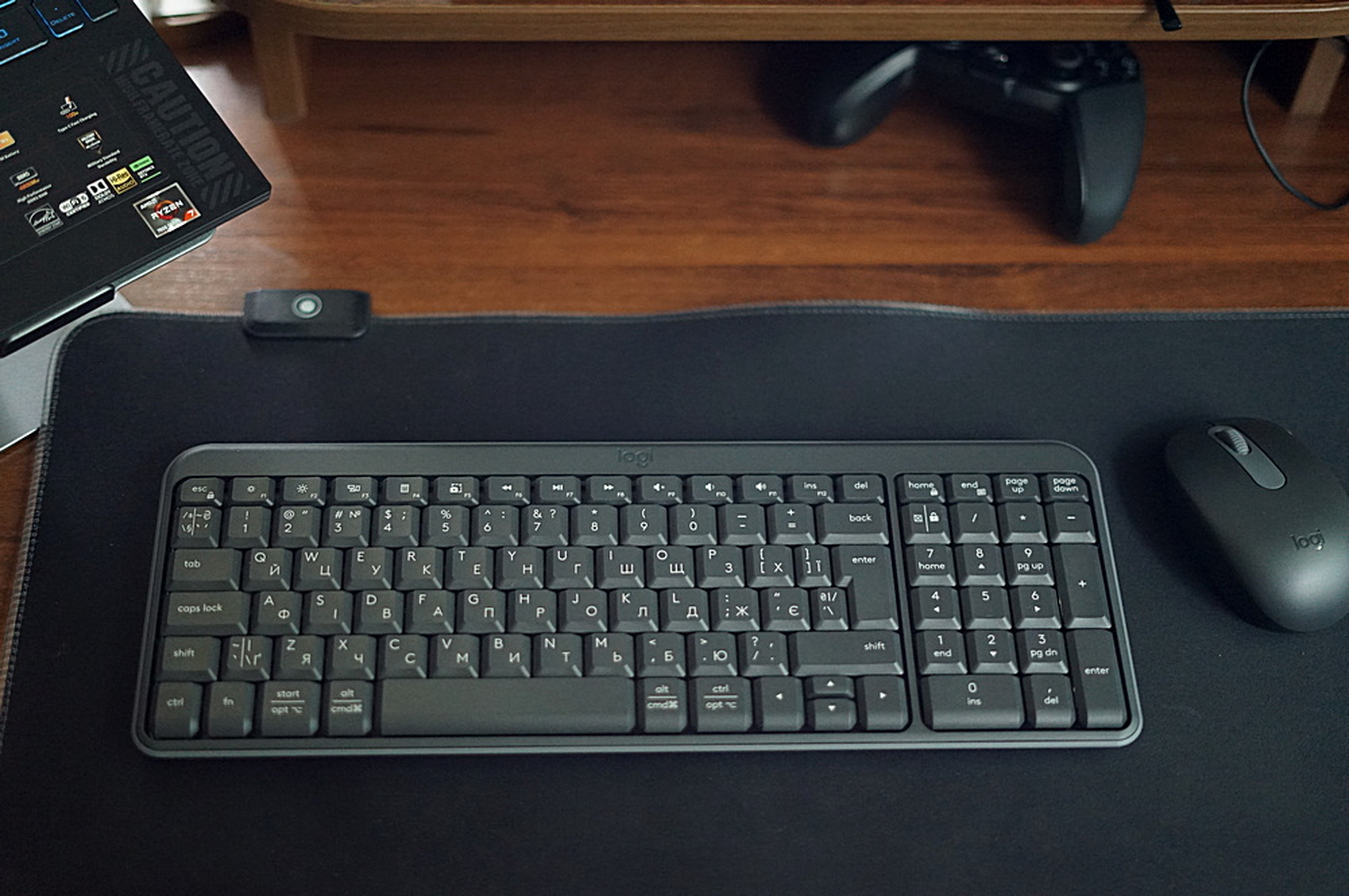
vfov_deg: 26.9
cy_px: 448
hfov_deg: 39.6
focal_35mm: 50
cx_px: 674
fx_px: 1872
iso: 3200
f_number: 1.8
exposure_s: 1/50
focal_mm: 50
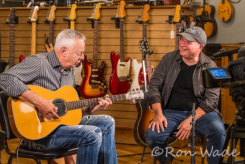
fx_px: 624
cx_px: 124
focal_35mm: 92
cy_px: 91
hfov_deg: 22.2
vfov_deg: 14.9
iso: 16000
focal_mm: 79
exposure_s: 1/200
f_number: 6.3
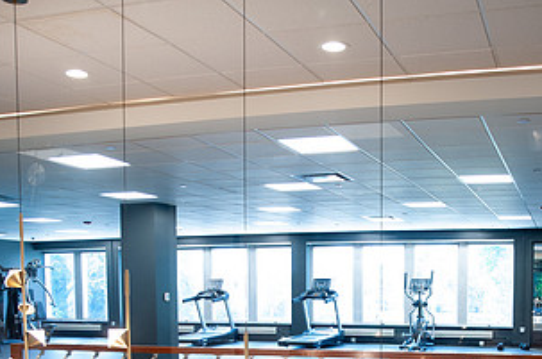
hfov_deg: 42.2
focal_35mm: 46
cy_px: 343
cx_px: 363
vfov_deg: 27.7
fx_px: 691
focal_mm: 24
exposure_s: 1/160
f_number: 3.5
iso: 1250
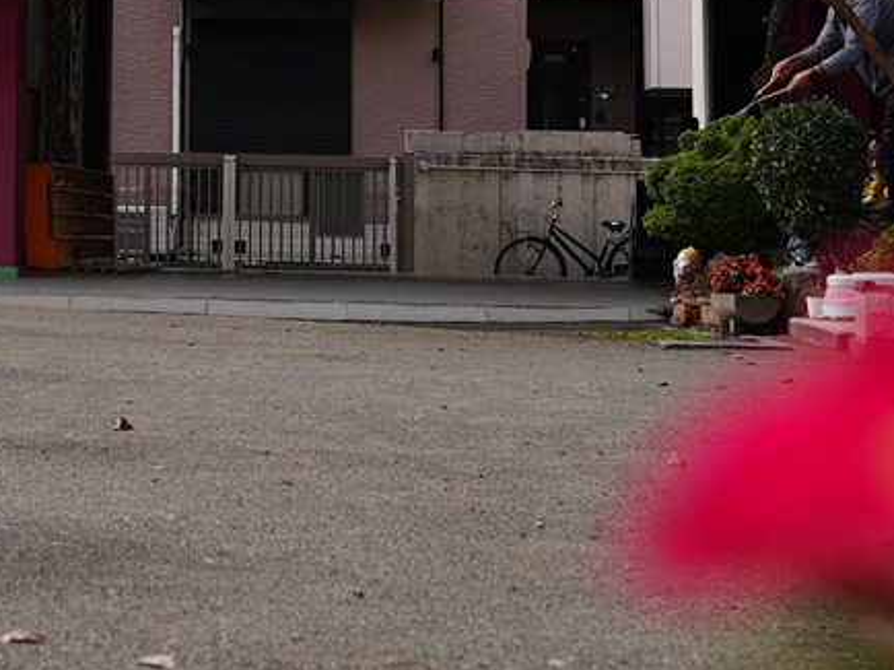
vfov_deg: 8.7
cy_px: -309
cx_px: -311
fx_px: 4285
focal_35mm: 166
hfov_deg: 11.6
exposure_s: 1/400
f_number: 5
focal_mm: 39
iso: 80
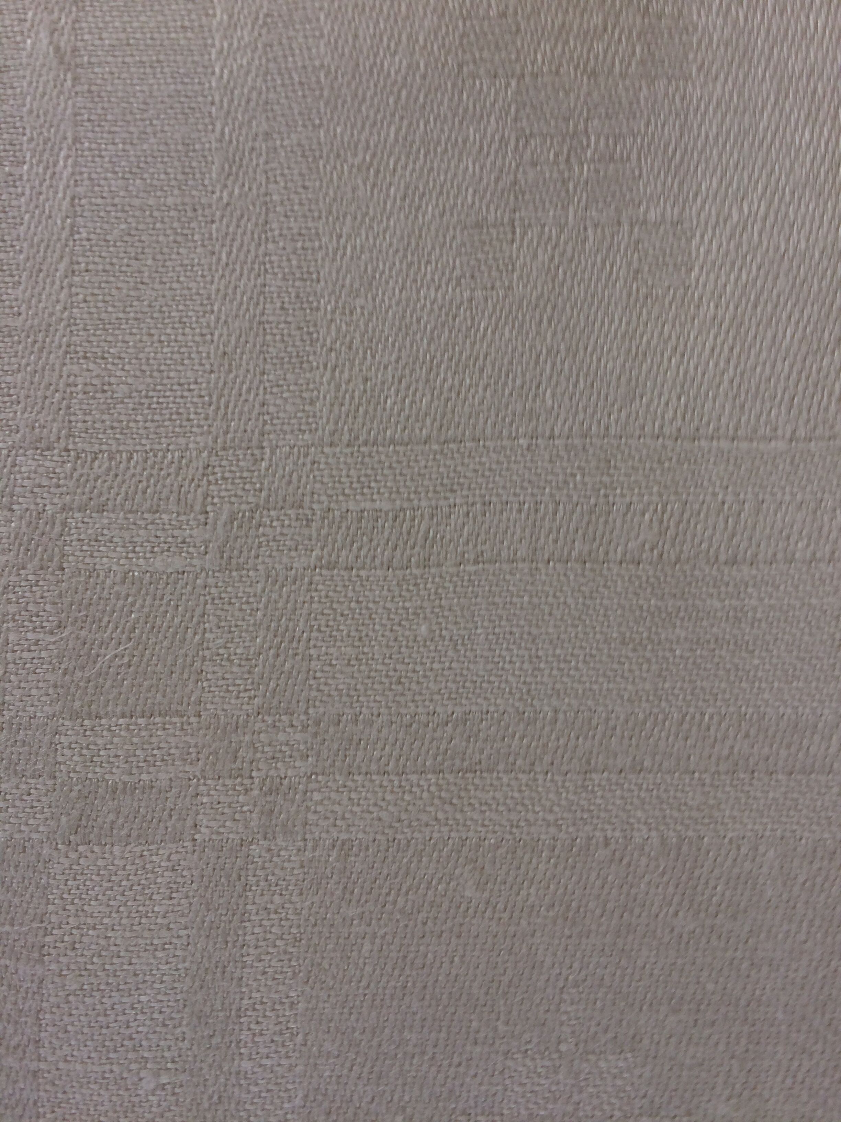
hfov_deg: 48.2
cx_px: 420
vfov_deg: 61.7
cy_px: 561
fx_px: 939
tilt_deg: -86.8
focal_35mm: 29
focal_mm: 4.15
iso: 40
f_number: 2.2
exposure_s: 1/33
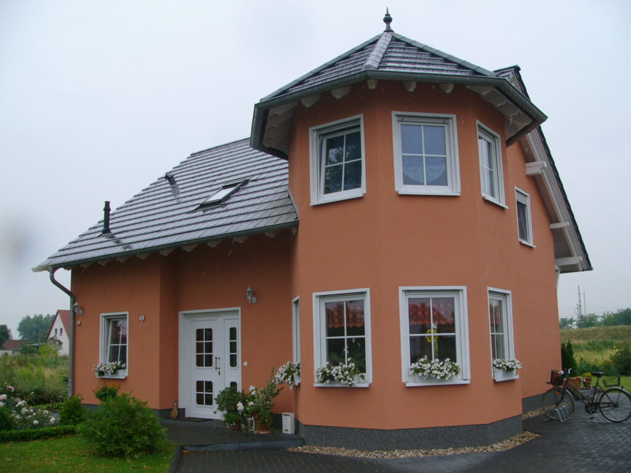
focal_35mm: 36
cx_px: 316
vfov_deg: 39.7
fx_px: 656
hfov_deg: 51.4
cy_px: 236
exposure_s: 1/400
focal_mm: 6
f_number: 3.3
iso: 50
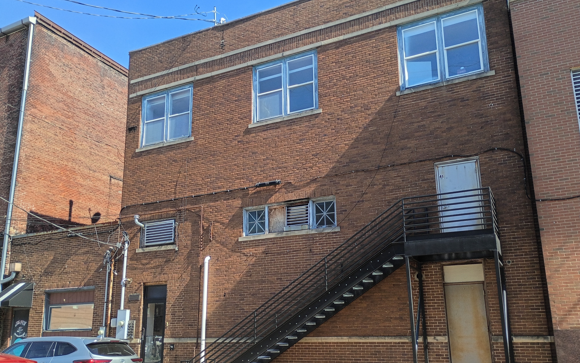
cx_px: 289
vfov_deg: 40.5
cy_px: 211
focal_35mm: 31
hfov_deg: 61.2
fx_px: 490
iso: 100
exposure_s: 1/365
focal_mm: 4.27
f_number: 1.8
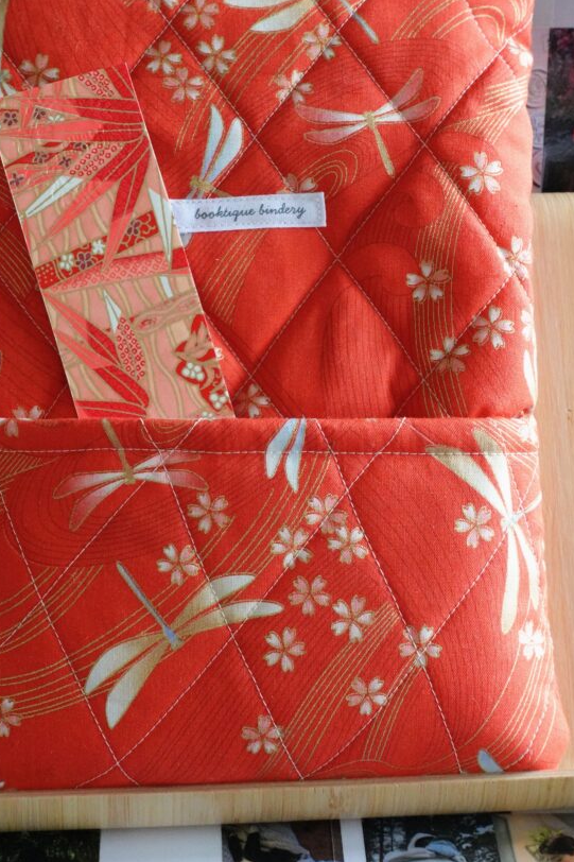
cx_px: 228
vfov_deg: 24.8
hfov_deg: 16.6
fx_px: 1962
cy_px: 389
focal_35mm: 82
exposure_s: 1/160
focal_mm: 24.18
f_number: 5.6
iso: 3200
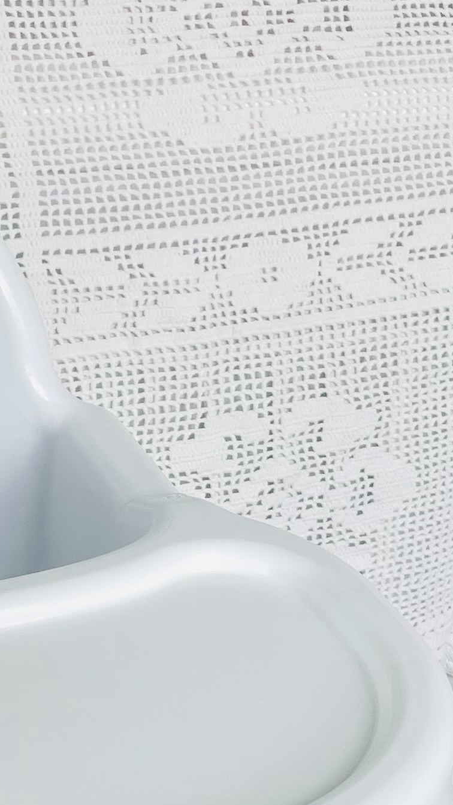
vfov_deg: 24.1
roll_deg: -5.6
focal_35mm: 85
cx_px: 149
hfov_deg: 14.2
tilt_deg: -33.7
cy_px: 775
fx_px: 1815
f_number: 1.6
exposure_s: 1/173
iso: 32
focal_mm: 4.2
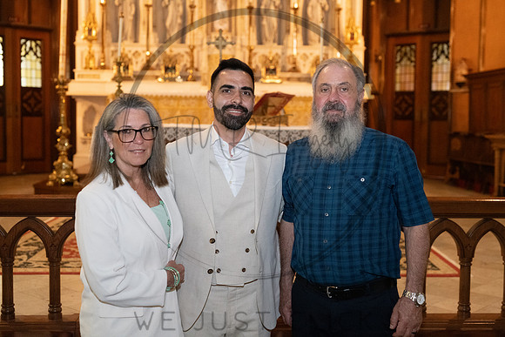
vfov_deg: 27.0
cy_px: 168
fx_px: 702
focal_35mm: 50
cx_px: 252
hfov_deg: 39.6
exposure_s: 1/250
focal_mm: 50
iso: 8000
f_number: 3.5
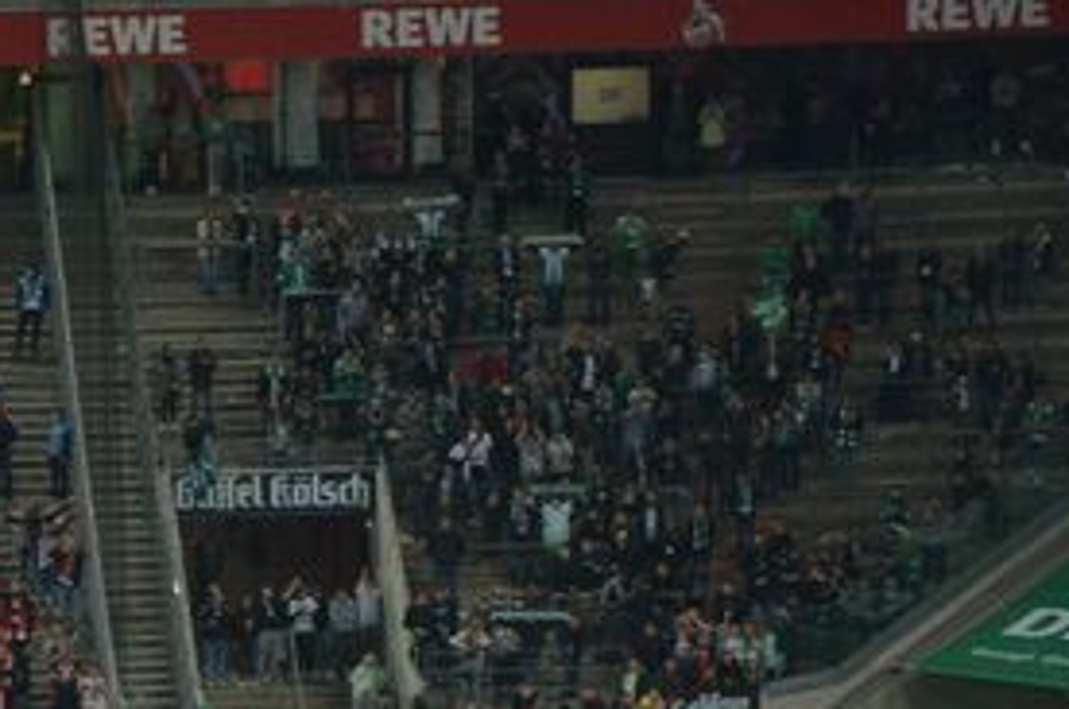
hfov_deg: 6.3
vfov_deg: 4.2
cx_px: 124
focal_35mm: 325
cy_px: 544
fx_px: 9635
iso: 1100
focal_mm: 105
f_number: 5.6
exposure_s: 1/125
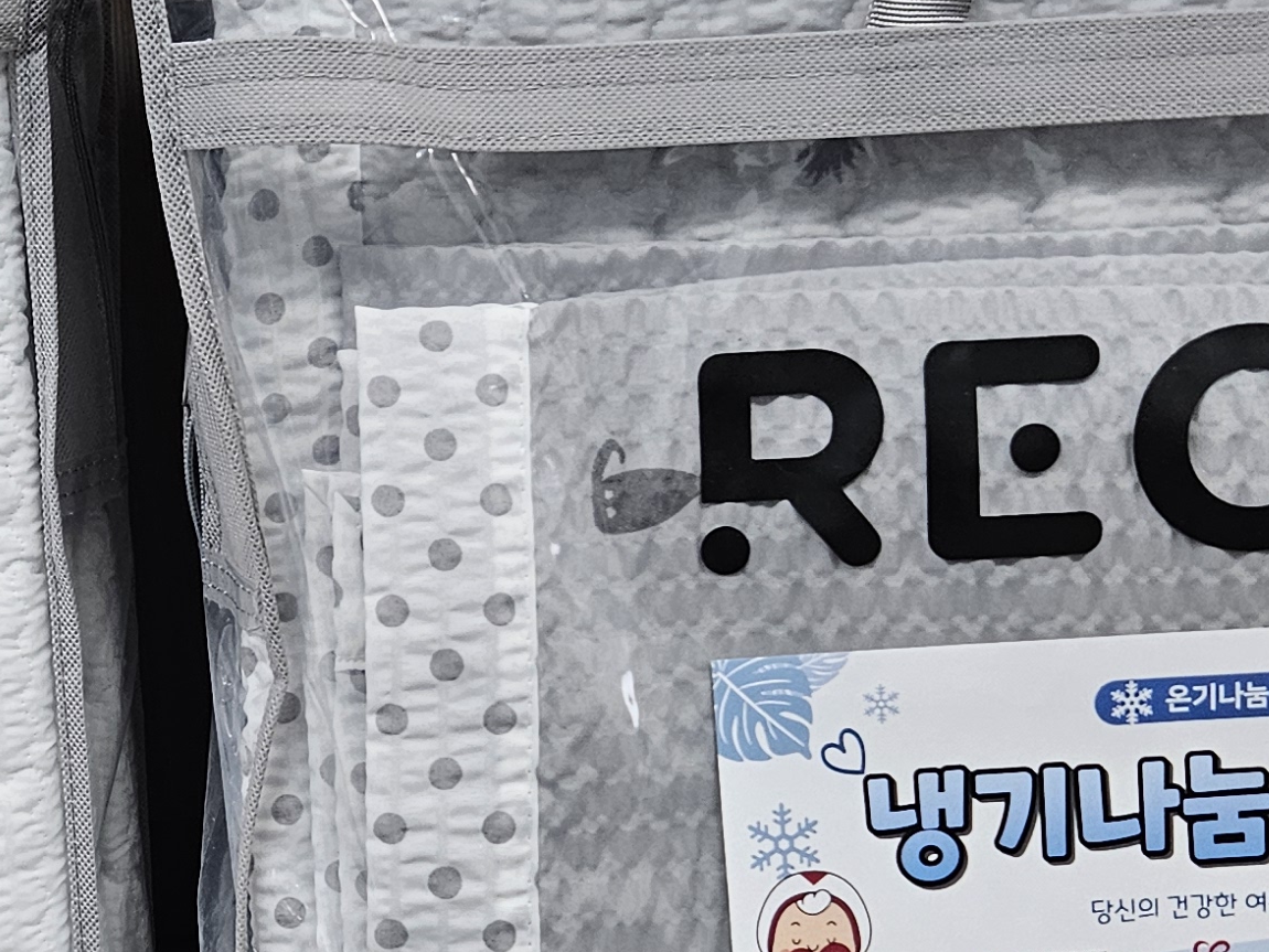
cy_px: 520
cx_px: 259
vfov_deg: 18.4
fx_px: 2933
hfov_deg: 24.0
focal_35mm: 80
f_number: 1.8
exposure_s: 1/180
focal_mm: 5.4
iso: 200
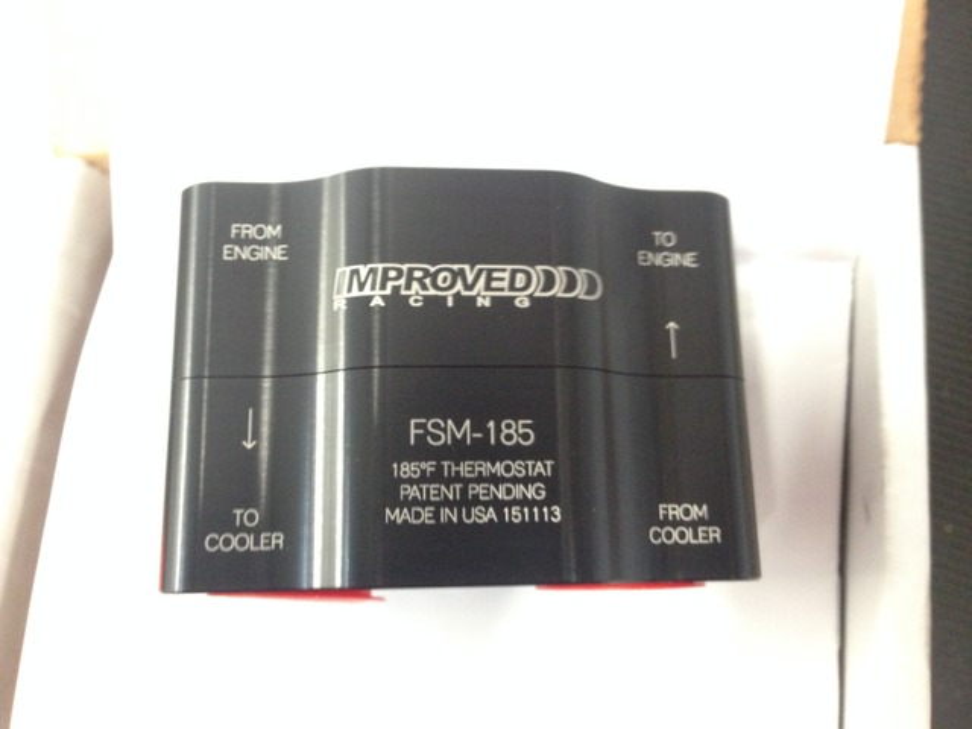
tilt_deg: -75.5
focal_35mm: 33
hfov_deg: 55.4
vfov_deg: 42.9
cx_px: 486
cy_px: 364
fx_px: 927
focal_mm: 4.12
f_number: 2.4
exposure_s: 1/20
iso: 320
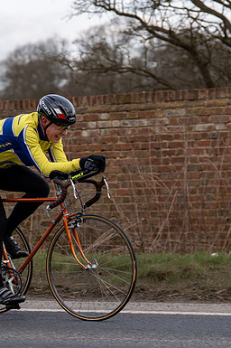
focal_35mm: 190
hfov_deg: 7.2
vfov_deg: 10.8
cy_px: 117
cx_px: 25
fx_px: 1832
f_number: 3.5
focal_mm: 95
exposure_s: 1/800
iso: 125
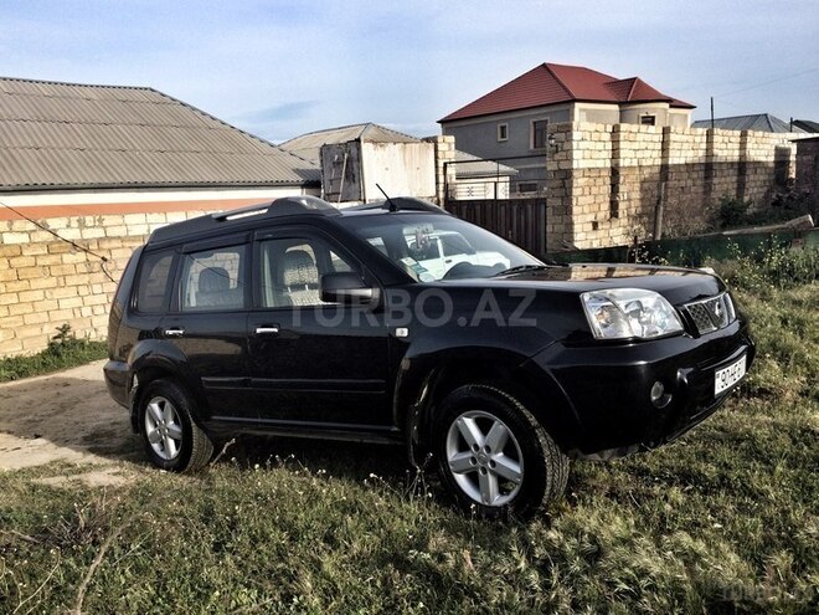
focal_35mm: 29
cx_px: 410
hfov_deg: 61.7
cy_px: 308
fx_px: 686
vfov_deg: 48.2
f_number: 2.2
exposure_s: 1/1282
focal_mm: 4.15
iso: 32
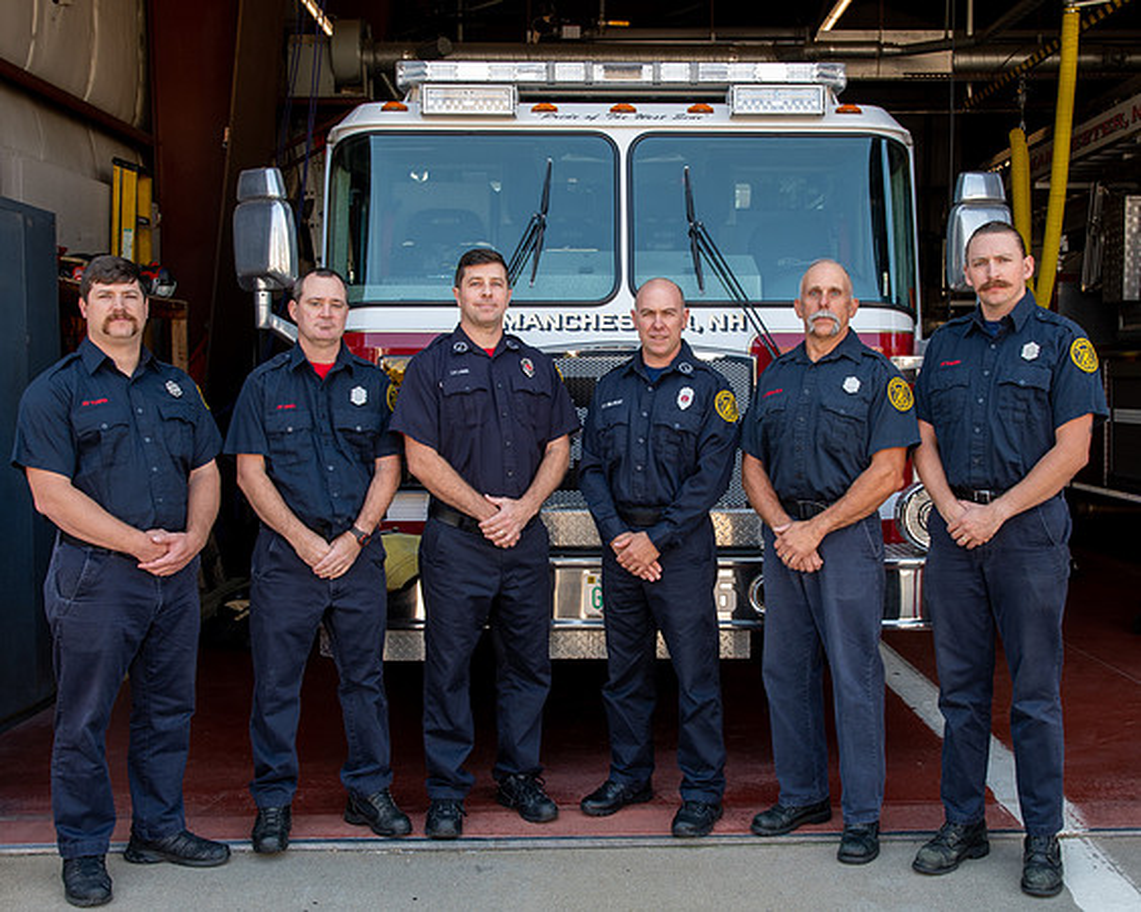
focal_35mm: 41
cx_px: 651
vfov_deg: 36.8
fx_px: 1370
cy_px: 450
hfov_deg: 45.1
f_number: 8
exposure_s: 1/50
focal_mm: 22
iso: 250
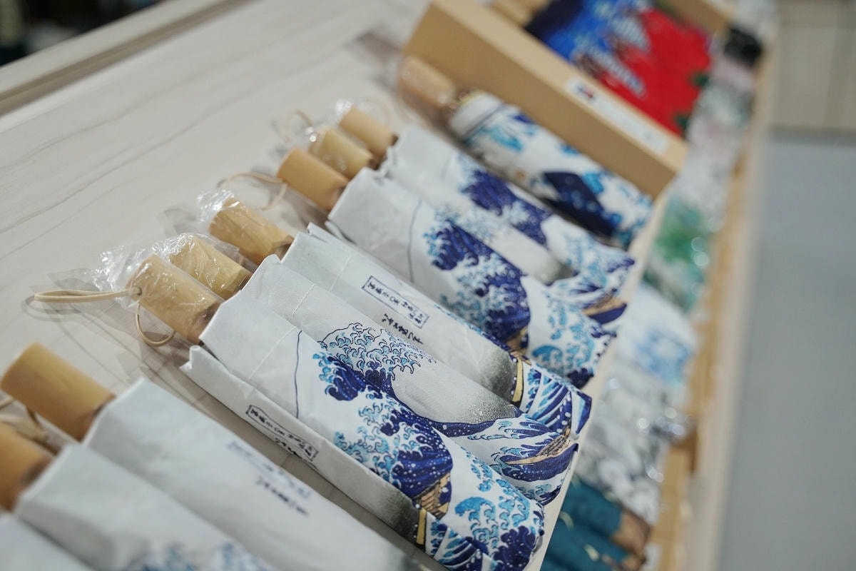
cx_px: 428
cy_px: 286
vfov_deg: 27.5
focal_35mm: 49
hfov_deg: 40.3
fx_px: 1165
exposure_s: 1/160
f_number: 2.8
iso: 2000
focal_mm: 49
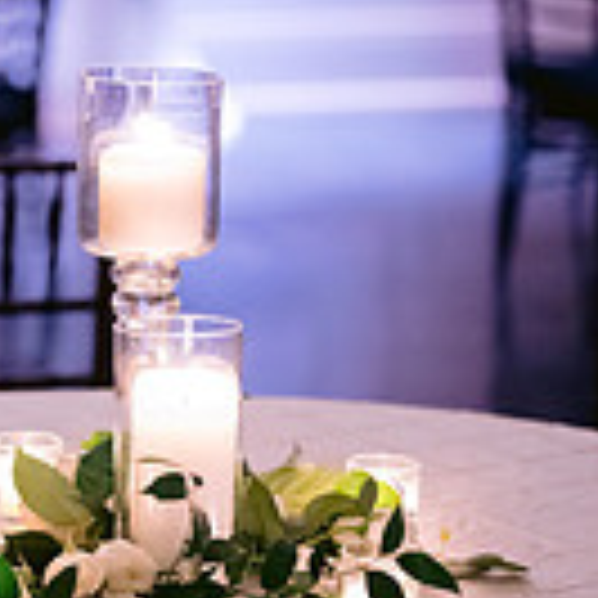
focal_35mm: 144
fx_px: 2814
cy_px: 216
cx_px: -72
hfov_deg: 11.9
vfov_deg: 12.1
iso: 3200
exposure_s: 1/200
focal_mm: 50
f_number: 1.8
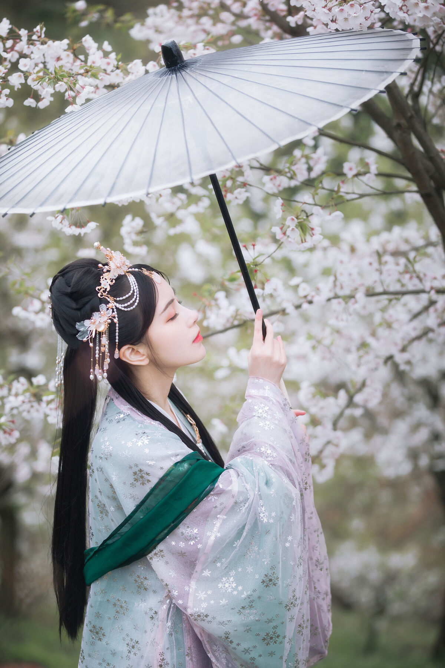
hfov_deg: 13.6
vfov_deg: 20.2
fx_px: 1873
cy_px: 334
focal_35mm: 101
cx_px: 222
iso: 320
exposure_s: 1/250
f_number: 2.8
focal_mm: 102
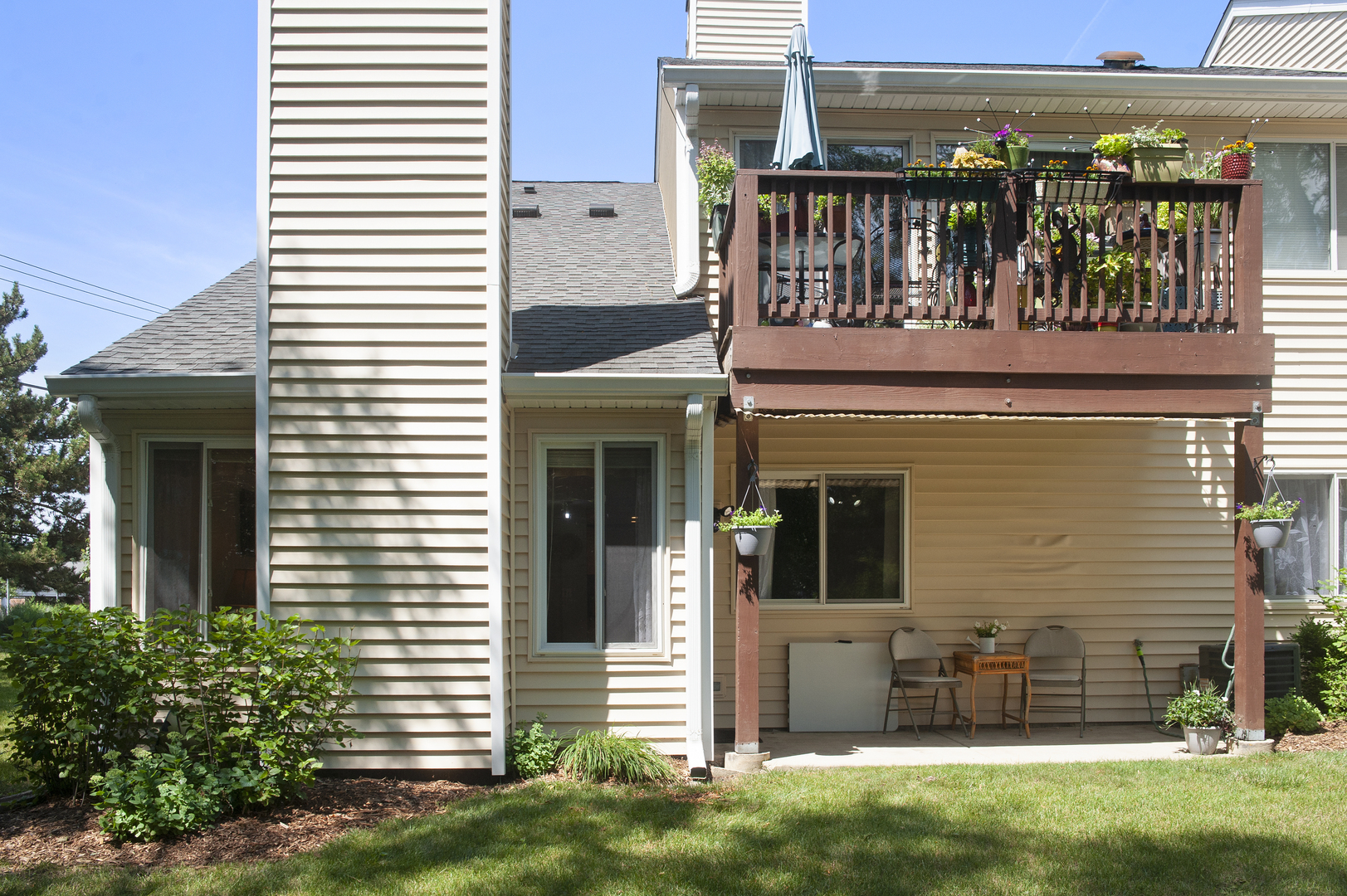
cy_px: 448
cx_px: 674
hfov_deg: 60.3
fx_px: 1159
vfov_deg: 42.3
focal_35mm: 31
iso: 400
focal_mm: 31
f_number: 8
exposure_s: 1/640
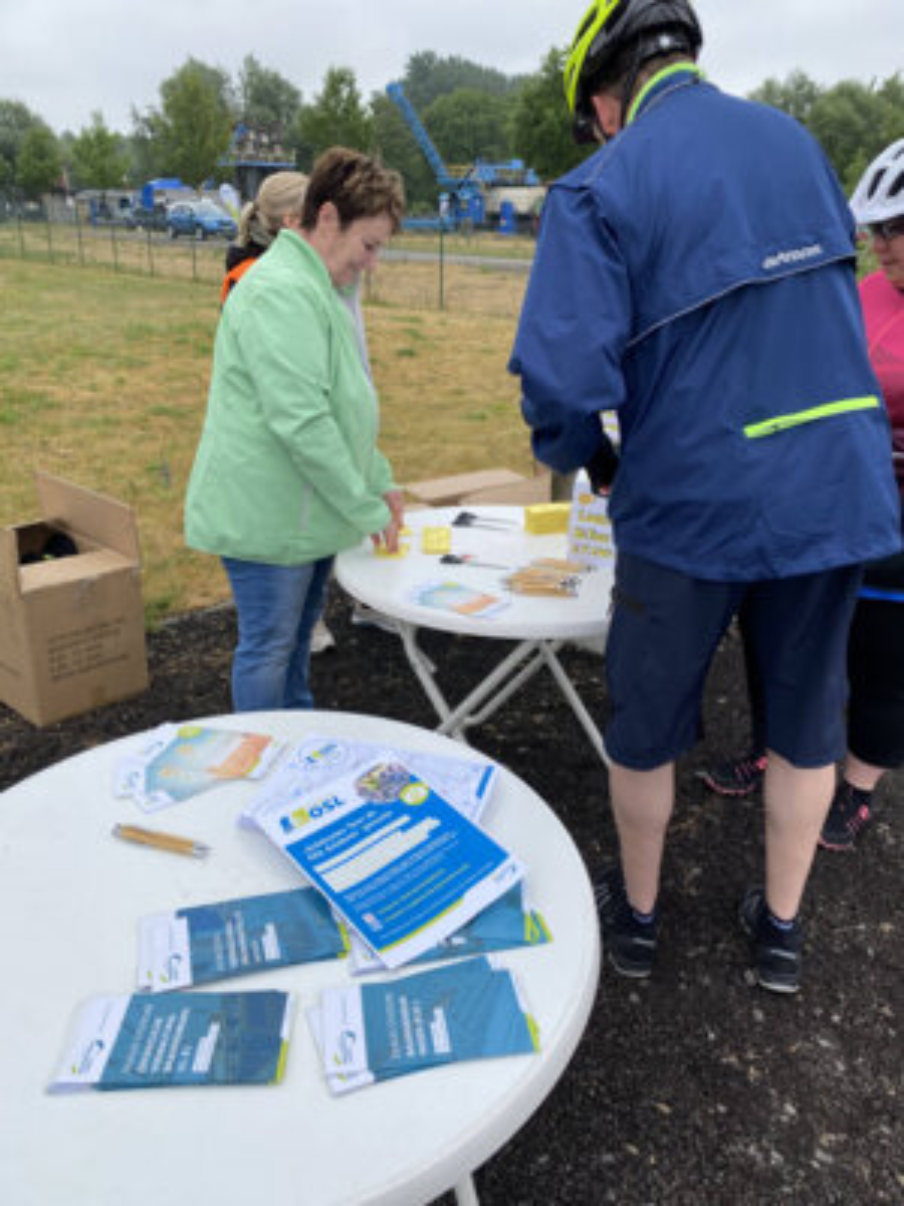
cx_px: 452
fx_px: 905
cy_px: 603
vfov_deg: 67.3
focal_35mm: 26
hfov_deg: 53.1
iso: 32
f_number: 1.8
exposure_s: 1/706
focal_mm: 4.2
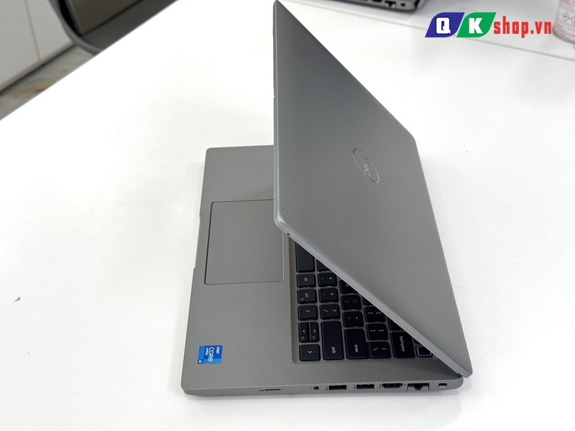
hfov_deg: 39.7
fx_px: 797
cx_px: 288
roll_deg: +1.7
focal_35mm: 48
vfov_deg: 30.3
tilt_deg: -39.9
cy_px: 216
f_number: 1.78
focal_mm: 6.76
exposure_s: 1/121
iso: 50
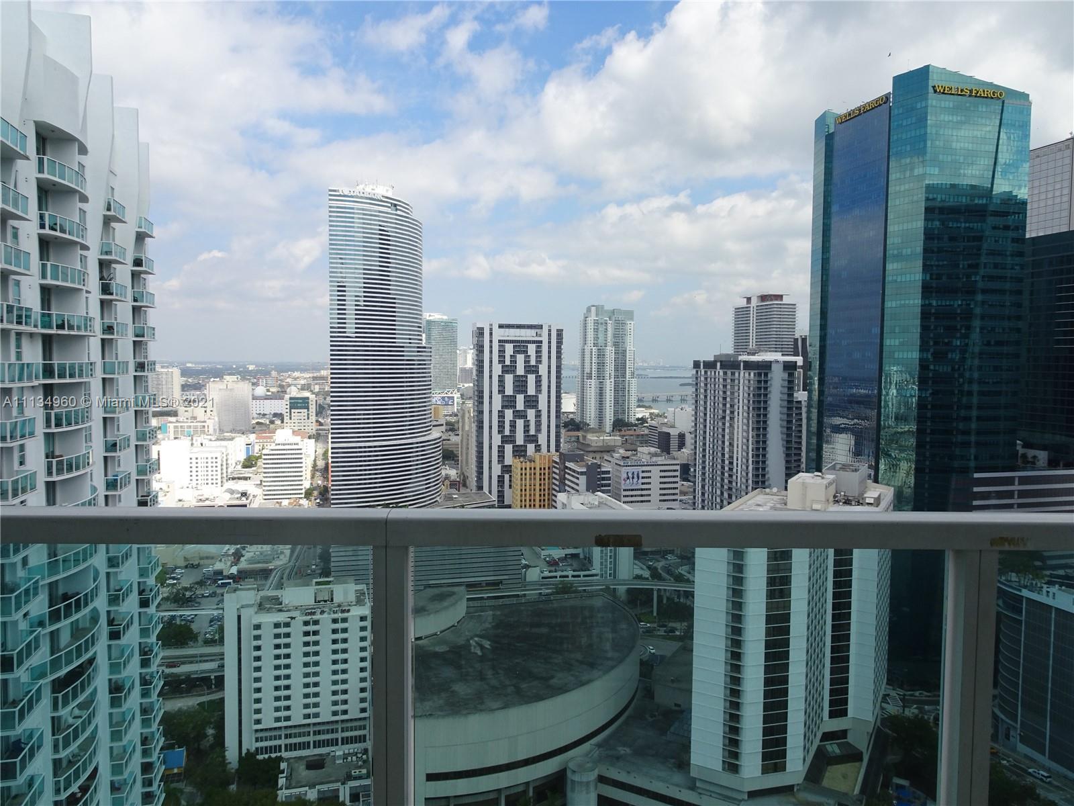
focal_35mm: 24
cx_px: 537
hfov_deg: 71.6
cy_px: 403
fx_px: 745
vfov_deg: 56.8
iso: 80
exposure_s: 1/800
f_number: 3.5
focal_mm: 4.1
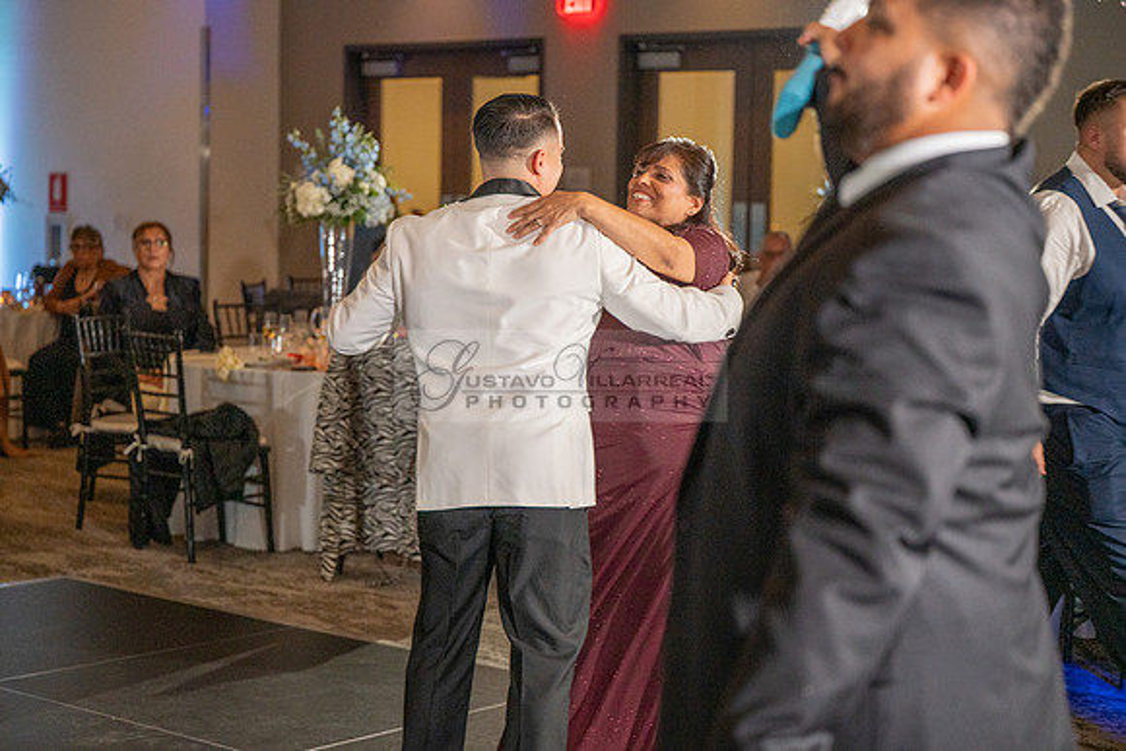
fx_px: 2190
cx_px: 563
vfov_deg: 19.5
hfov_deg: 28.8
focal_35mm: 70
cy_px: 376
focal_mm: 70
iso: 1600
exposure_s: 1/200
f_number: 2.8
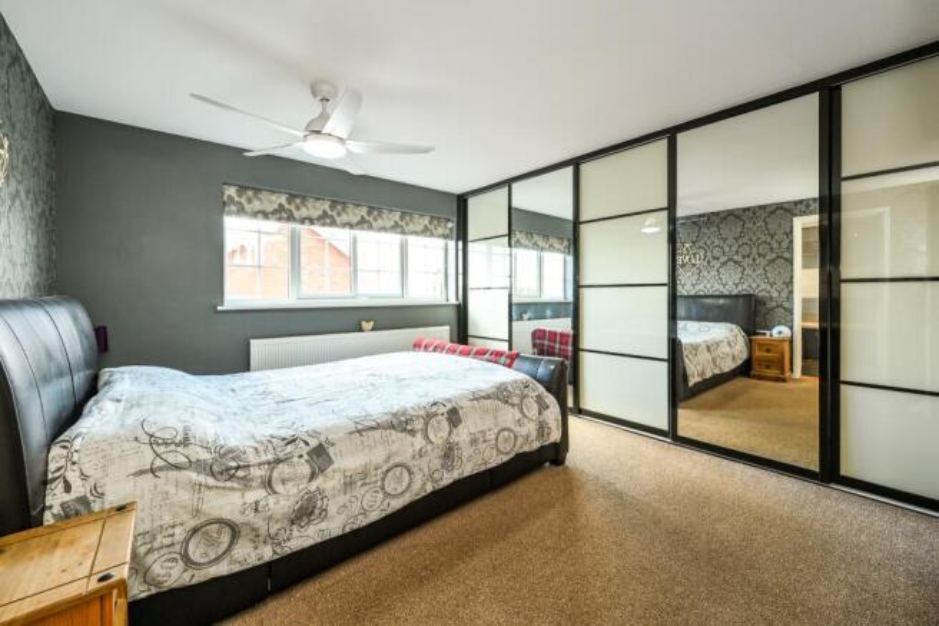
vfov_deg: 81.2
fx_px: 365
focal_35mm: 14
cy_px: 313
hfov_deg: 104.3
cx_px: 470
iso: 320
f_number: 9
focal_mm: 14
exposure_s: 1/20
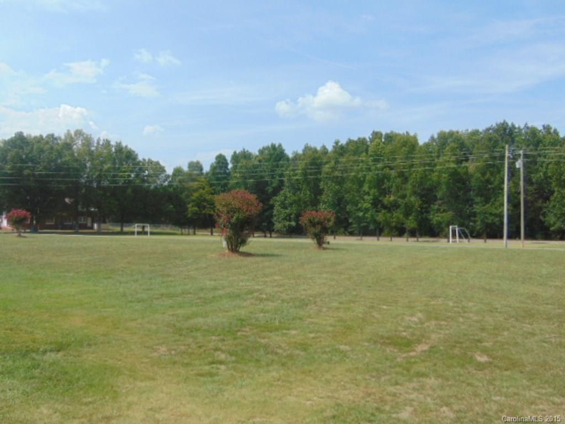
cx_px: 282
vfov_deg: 42.9
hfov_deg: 55.4
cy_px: 212
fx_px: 539
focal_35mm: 33
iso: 80
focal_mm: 5.8
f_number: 3.2
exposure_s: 1/1000
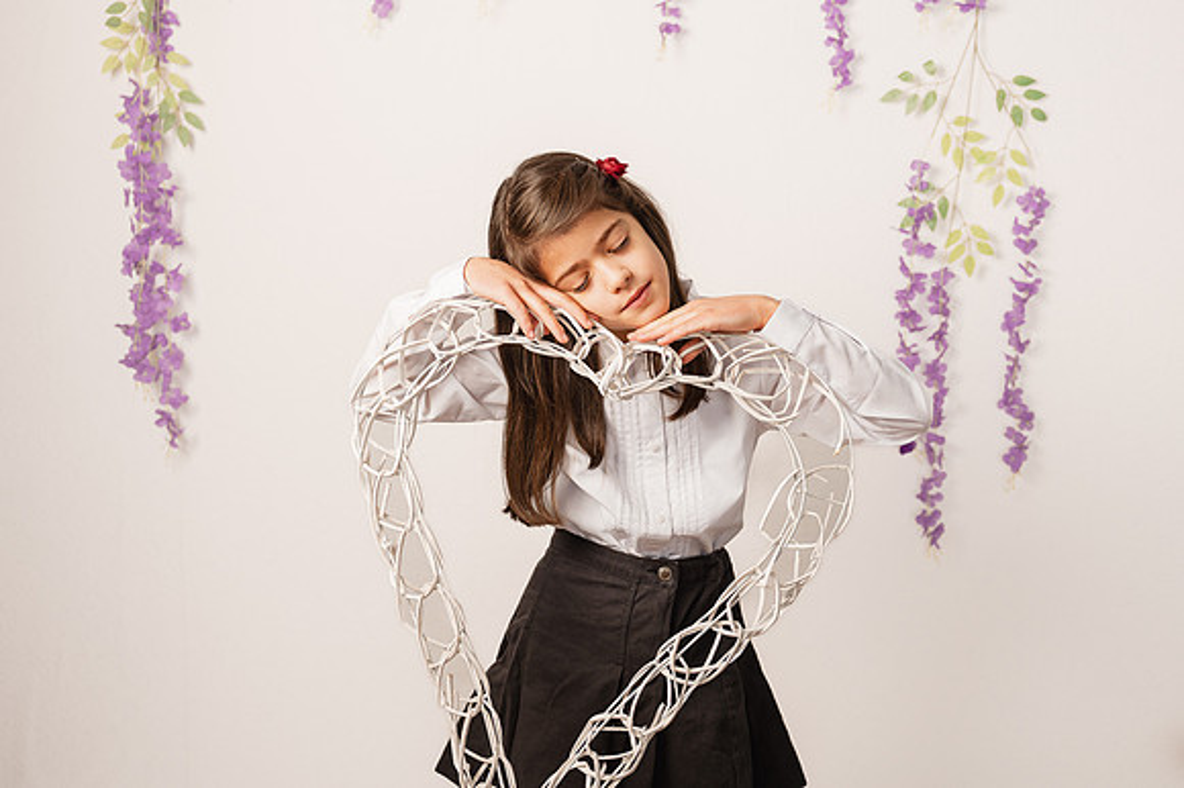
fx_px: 1303
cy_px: 315
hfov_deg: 48.9
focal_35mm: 40
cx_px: 619
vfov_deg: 33.5
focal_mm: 33
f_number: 3.5
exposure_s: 1/160
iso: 160
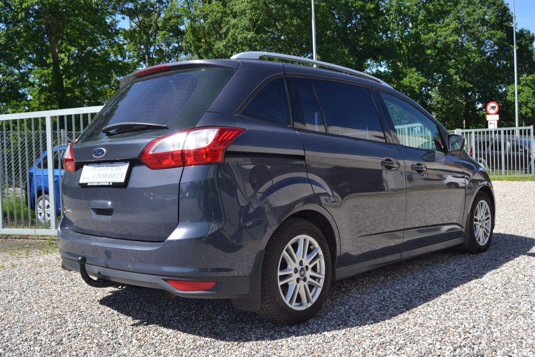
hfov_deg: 55.1
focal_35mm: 34
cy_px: 178
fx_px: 513
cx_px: 268
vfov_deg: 38.4
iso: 100
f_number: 7.1
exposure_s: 1/200
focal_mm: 23
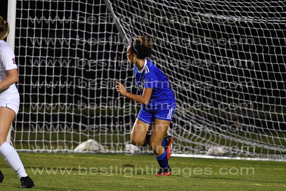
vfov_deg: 3.1
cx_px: 143
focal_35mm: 450
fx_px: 3576
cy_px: 96
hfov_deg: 4.6
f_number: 3.5
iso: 10000
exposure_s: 1/640
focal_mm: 300
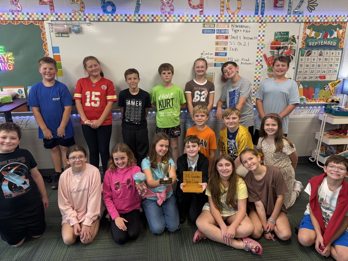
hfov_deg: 71.6
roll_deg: +0.6
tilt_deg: -16.0
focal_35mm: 24
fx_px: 241
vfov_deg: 56.8
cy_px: 130
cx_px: 174
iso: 200
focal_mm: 6.76
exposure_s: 1/75
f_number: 1.78
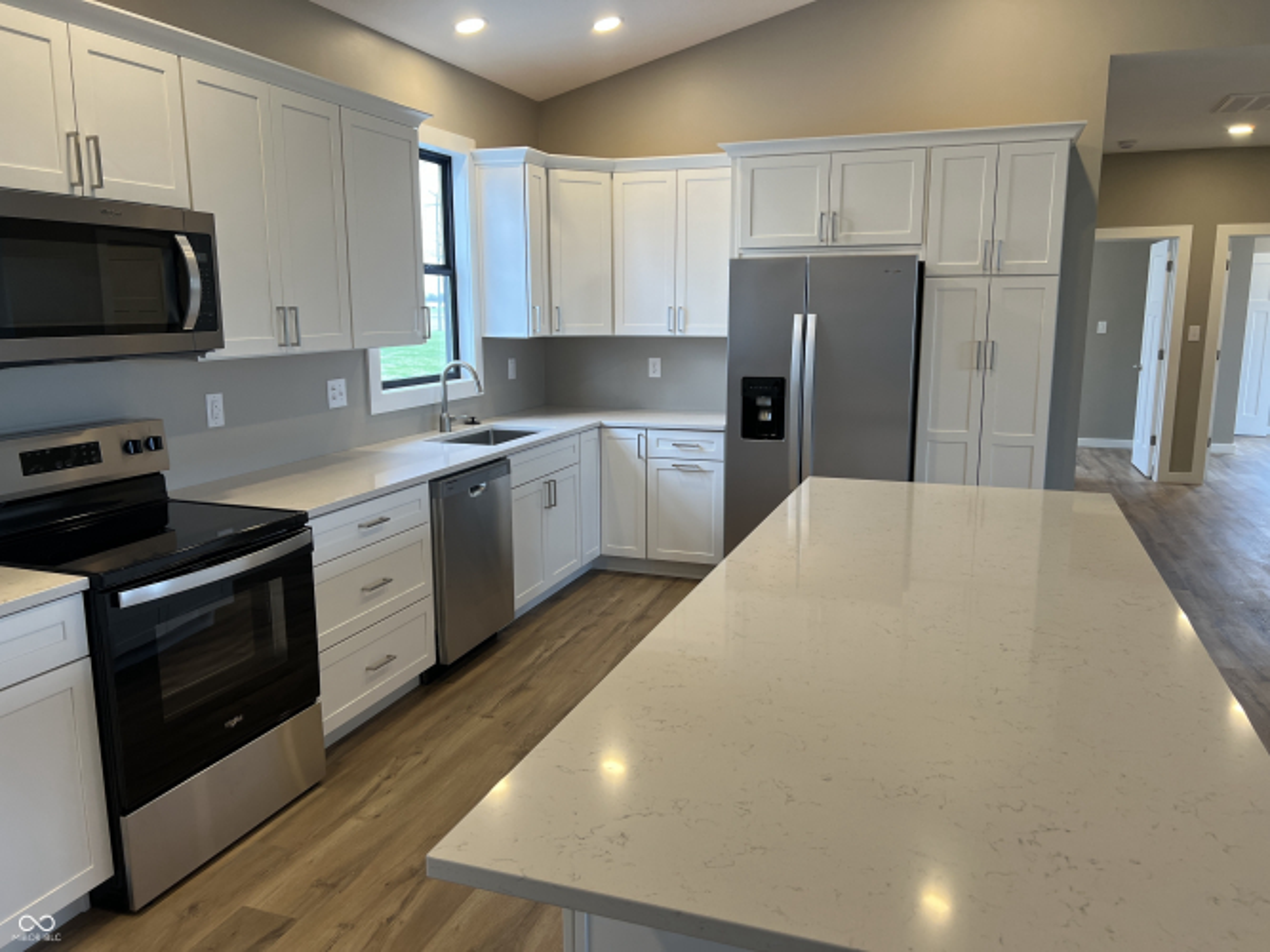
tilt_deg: -11.4
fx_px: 954
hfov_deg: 67.3
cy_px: 476
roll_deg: +0.5
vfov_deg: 53.0
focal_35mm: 26
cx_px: 635
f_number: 1.5
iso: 80
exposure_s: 1/120
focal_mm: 5.7
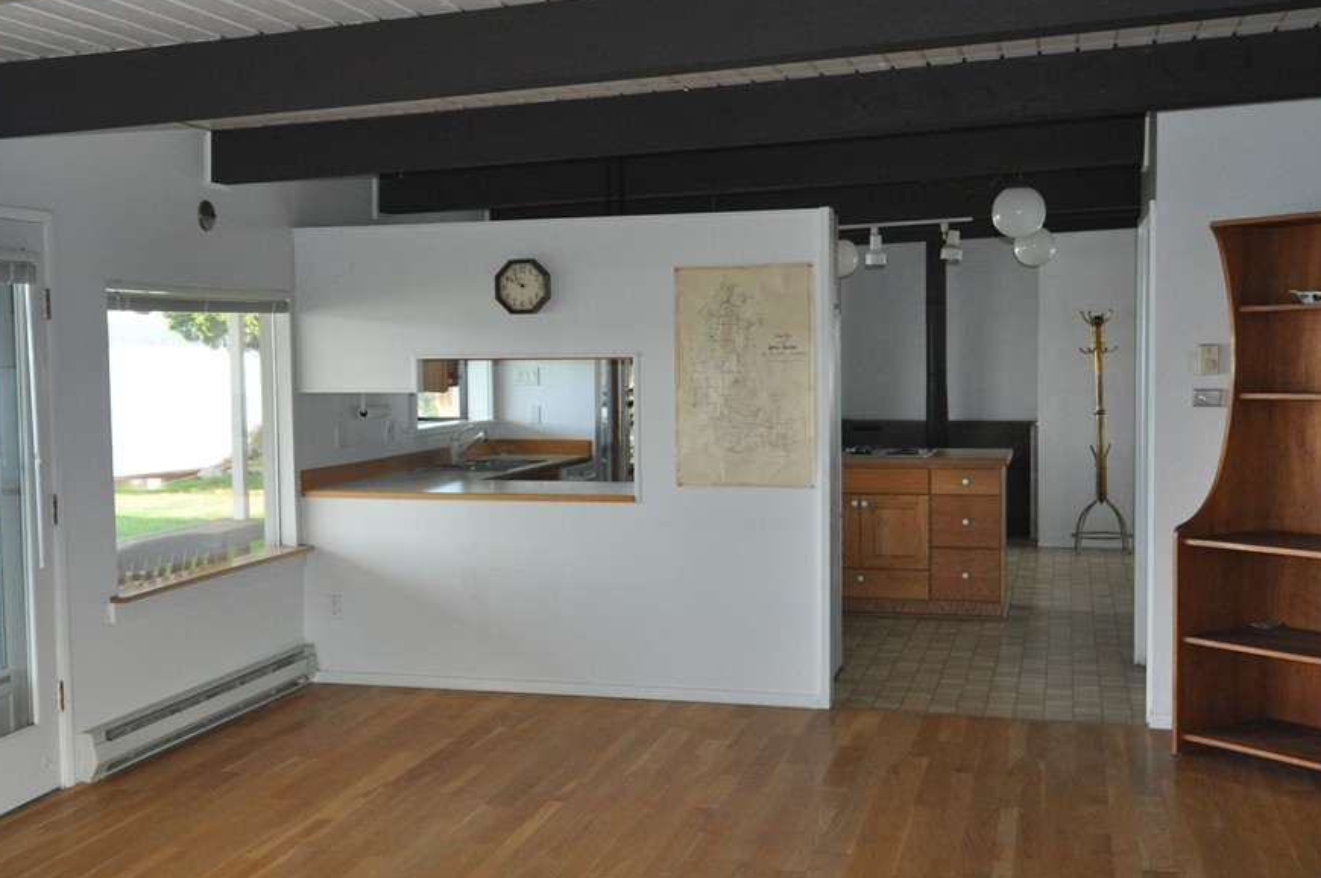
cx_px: 513
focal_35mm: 45
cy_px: 434
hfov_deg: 43.4
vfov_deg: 29.8
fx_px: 1649
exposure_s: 1/60
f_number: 4
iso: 800
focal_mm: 24
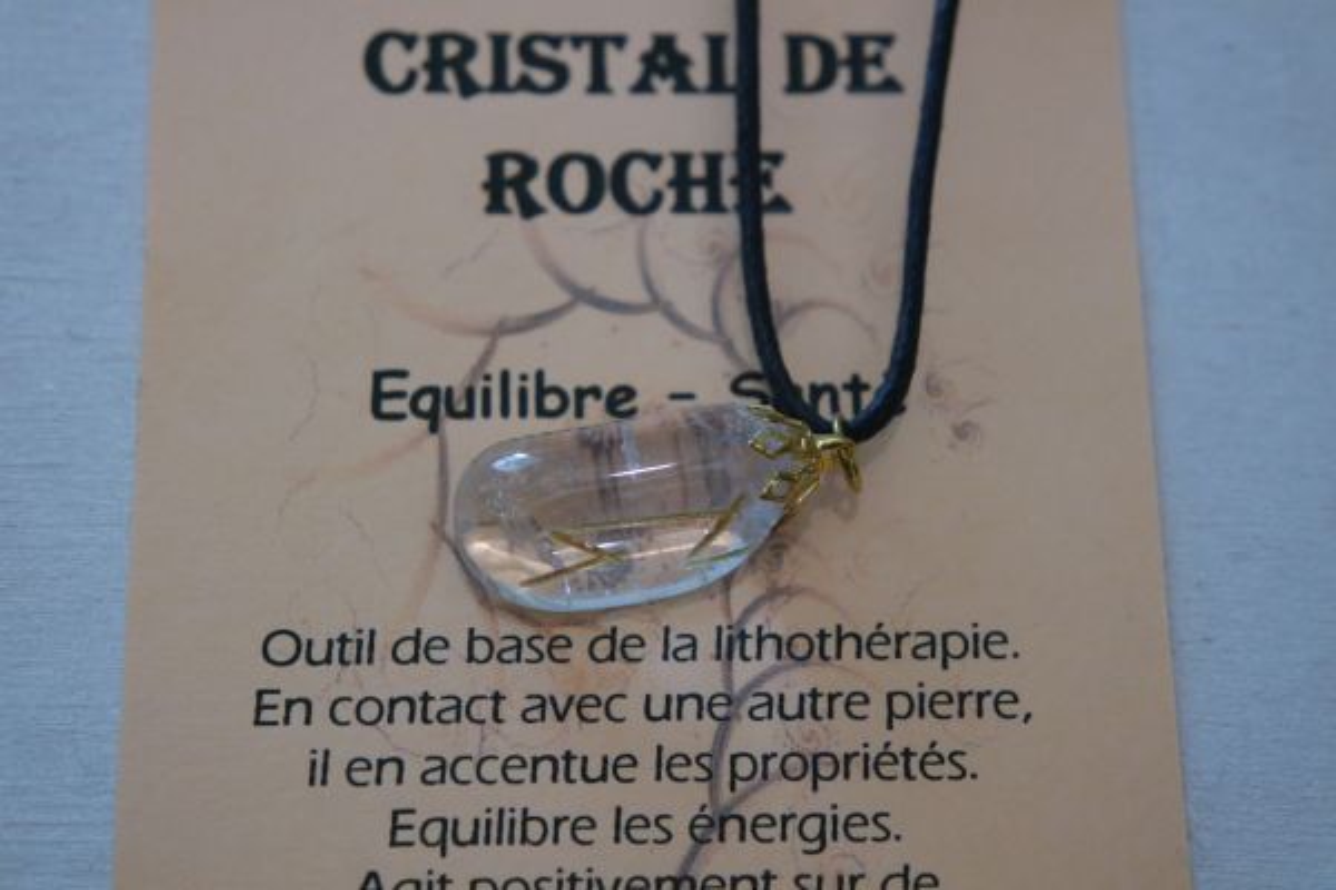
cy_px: 445
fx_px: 2857
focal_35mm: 77
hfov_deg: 26.3
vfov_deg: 17.7
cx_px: 668
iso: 3200
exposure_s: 1/60
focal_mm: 50
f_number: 5.6
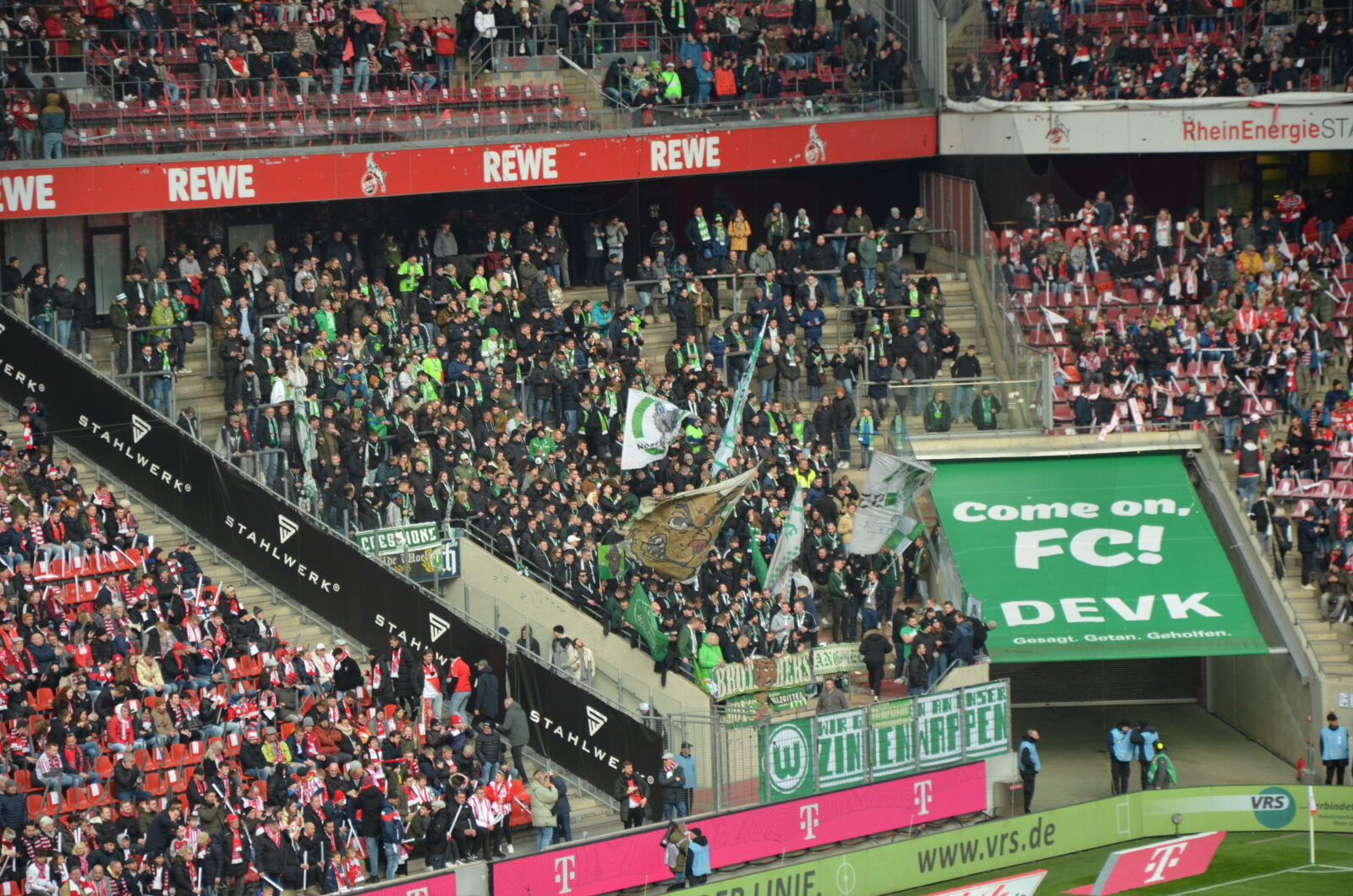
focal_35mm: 158
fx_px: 5908
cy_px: 448
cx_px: 676
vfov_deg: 8.7
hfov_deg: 13.1
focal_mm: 105
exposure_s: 1/250
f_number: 5.6
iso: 560
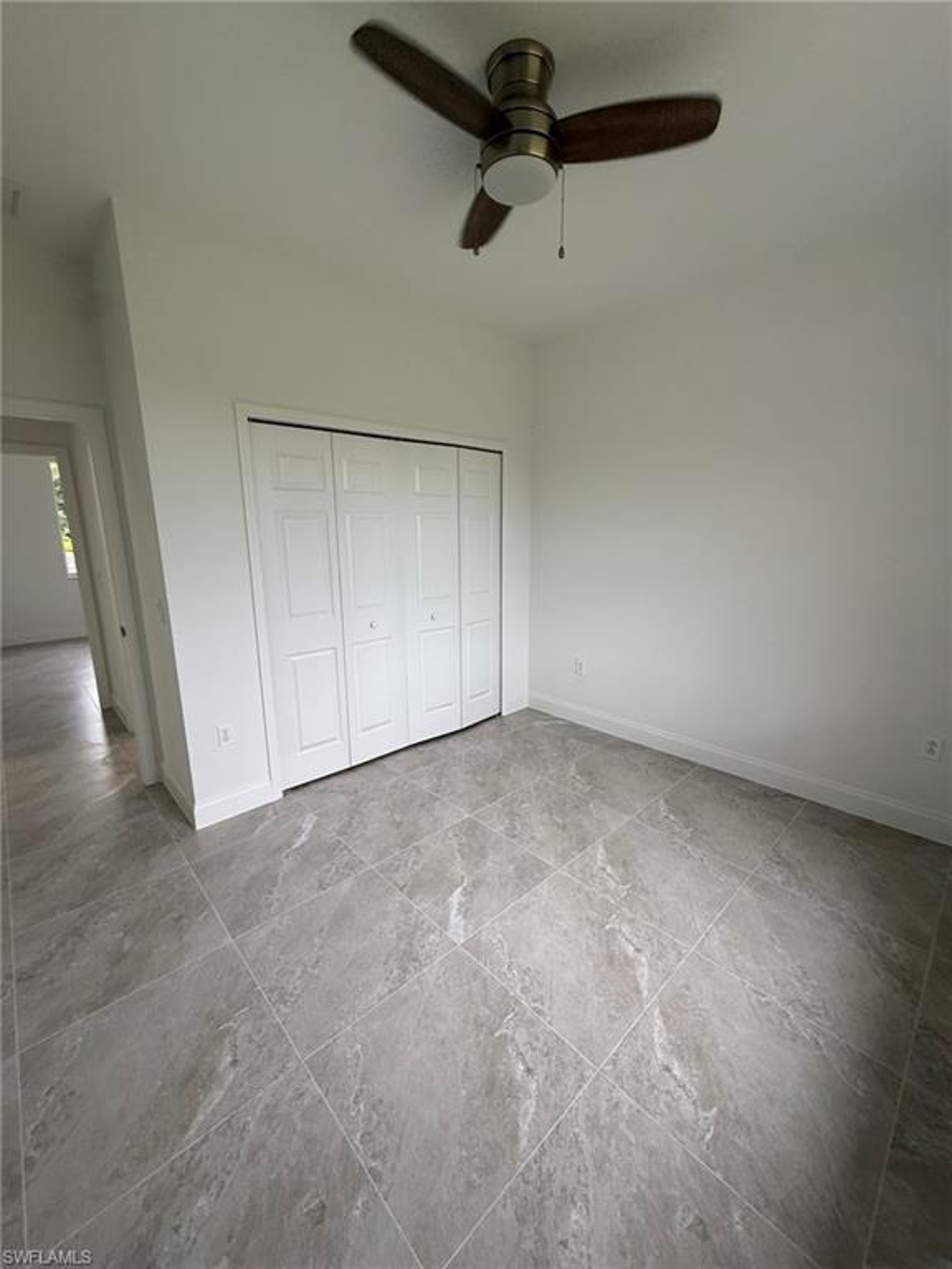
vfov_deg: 102.1
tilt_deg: -11.6
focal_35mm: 14
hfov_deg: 85.7
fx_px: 513
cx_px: 476
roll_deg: -0.2
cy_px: 634
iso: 80
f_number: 2.2
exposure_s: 1/99
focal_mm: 2.22
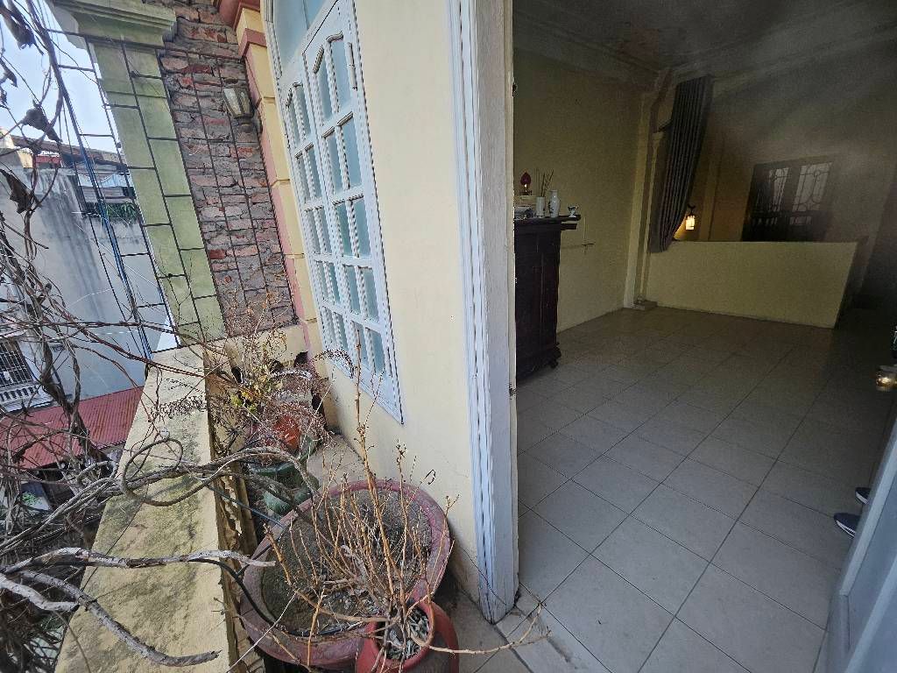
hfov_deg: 106.2
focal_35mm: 13
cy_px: 336
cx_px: 448
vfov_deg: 89.9
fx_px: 337
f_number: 2.2
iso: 32
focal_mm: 1.74
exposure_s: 1/120
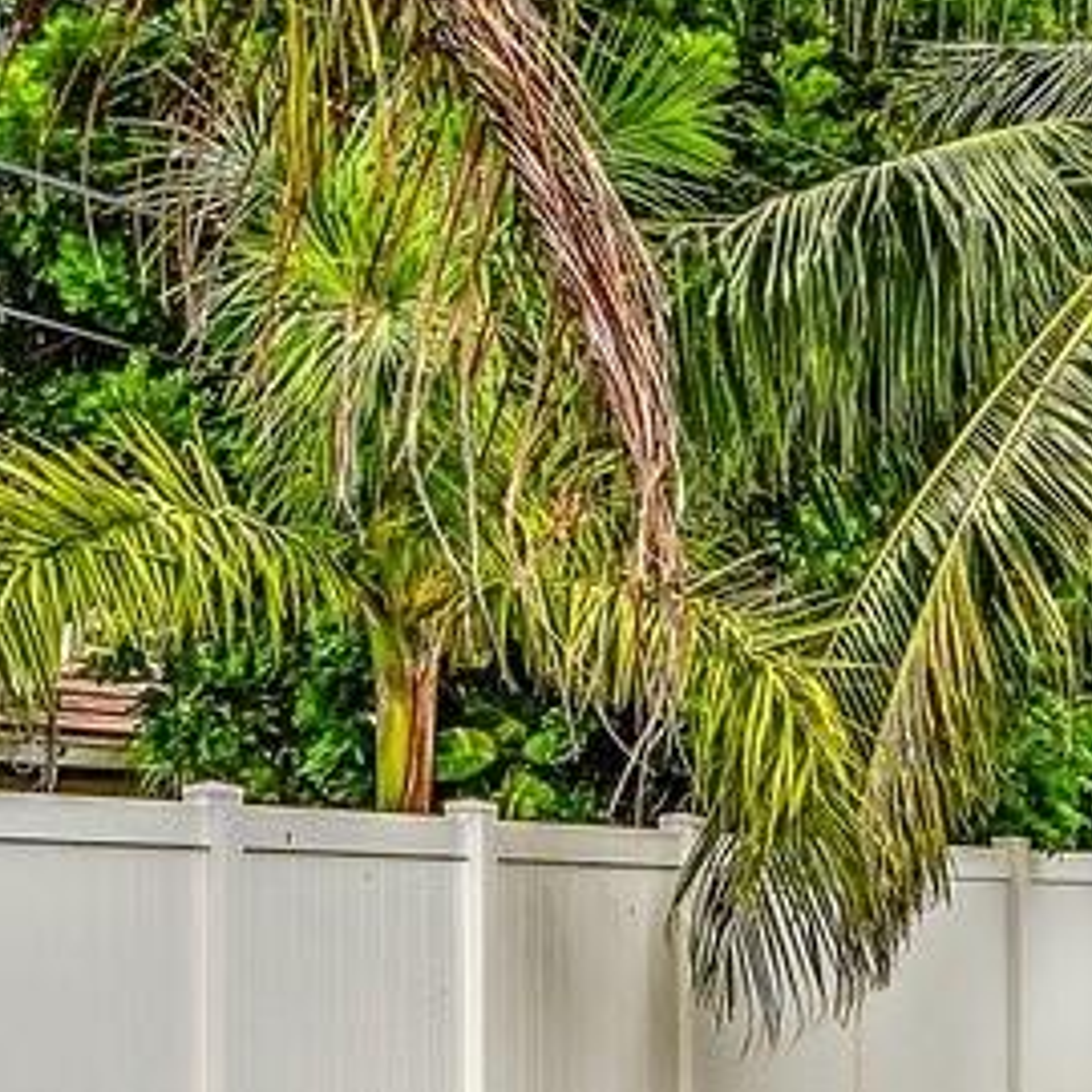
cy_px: 1033
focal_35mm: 142
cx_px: 2843
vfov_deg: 12.2
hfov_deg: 10.2
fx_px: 5068
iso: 200
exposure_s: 1/640
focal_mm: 22
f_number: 8
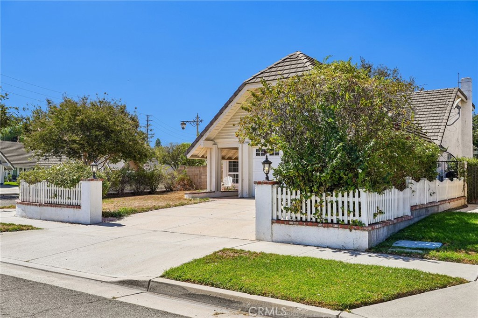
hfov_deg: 57.2
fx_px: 438
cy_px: 159
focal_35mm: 33
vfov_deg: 39.9
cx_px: 239
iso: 100
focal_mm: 33
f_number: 8
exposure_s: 1/500
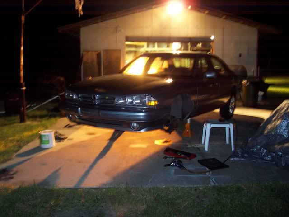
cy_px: 108
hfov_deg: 50.1
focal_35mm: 37
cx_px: 144
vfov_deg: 38.7
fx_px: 309
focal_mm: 5.6
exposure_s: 1/2
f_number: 2.8
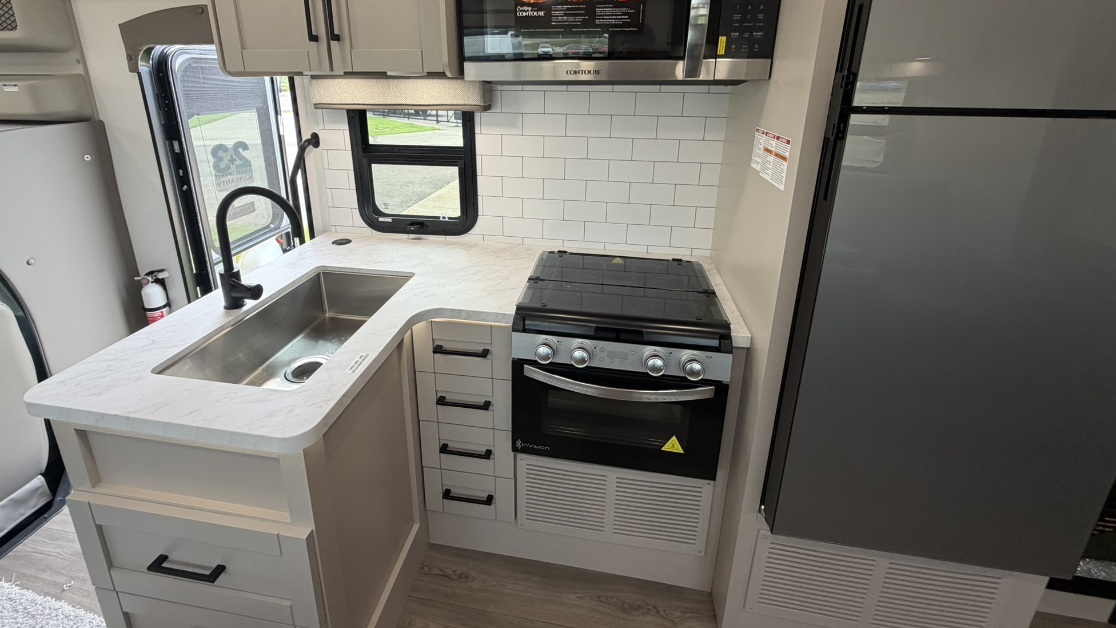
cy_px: 208
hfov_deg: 99.3
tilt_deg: -15.6
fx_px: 473
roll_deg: -1.0
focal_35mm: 16
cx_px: 539
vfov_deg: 65.3
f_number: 2.2
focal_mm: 2.22
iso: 160
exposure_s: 1/121
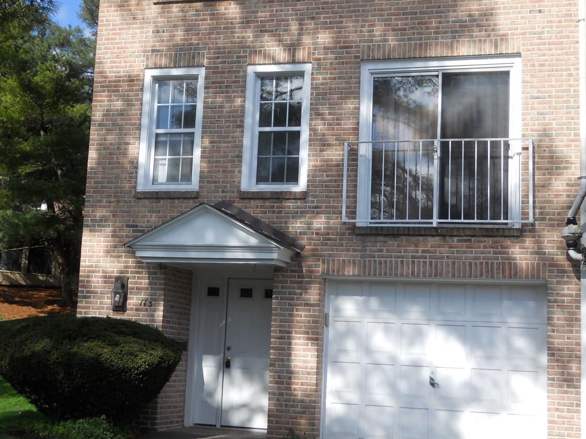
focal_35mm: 61
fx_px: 1032
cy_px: 145
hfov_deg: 31.6
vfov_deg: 23.9
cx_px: 228
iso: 80
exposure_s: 1/1000
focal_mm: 6.4
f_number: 3
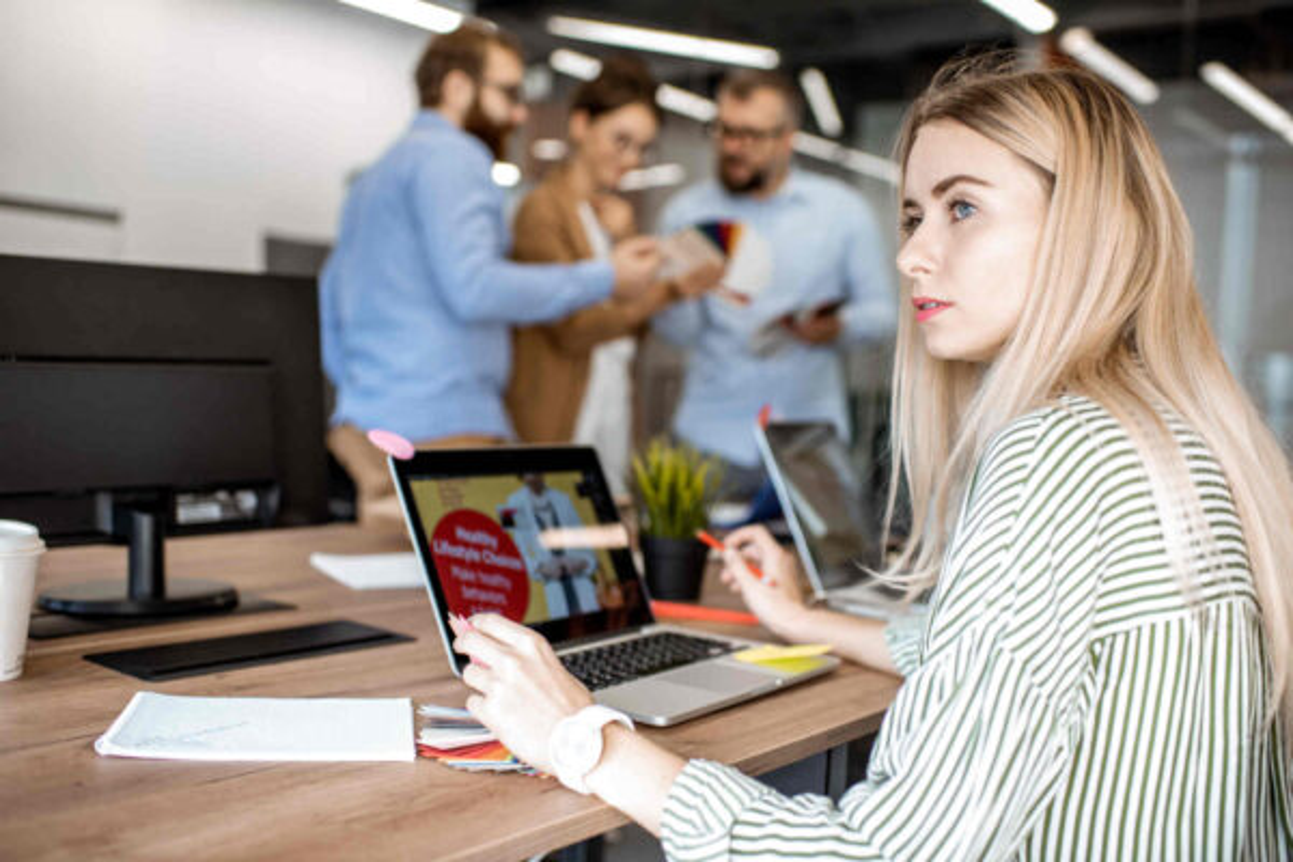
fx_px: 1257
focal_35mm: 35
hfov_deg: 54.4
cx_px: 646
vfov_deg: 37.9
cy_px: 431
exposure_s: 1/200
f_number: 2.2
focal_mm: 35
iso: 400
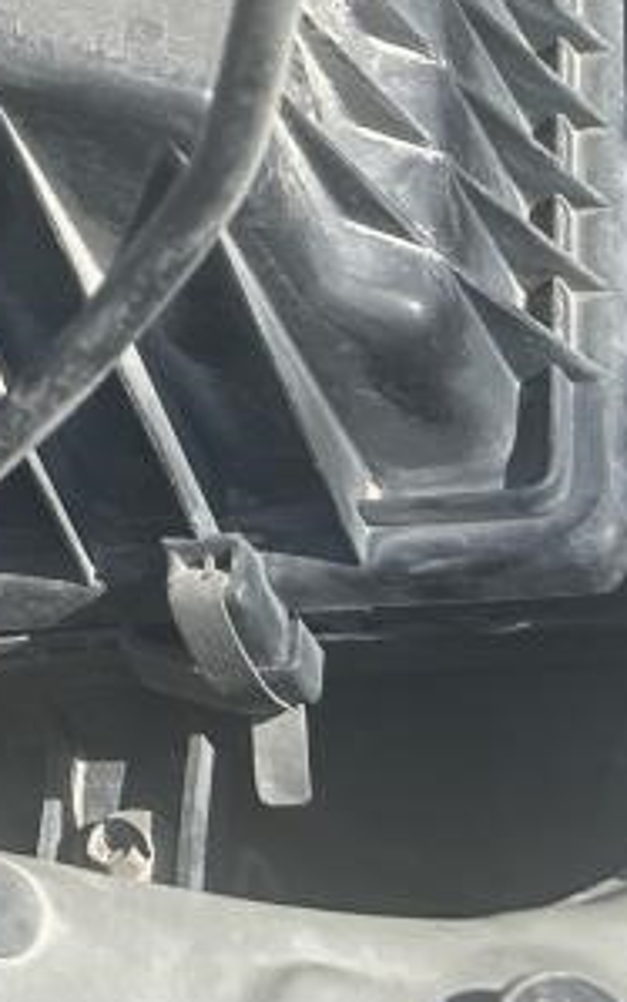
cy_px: -503
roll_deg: +3.6
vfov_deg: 16.2
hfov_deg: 9.9
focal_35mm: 118
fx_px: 3225
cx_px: -798
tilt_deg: -35.0
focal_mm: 5.7
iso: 50
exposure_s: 1/2457
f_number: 1.5
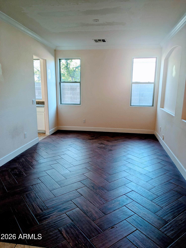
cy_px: 124
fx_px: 179
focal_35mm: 25
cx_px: 93
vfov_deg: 69.4
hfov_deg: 54.9
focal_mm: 5.43
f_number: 1.89
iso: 68
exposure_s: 1/60
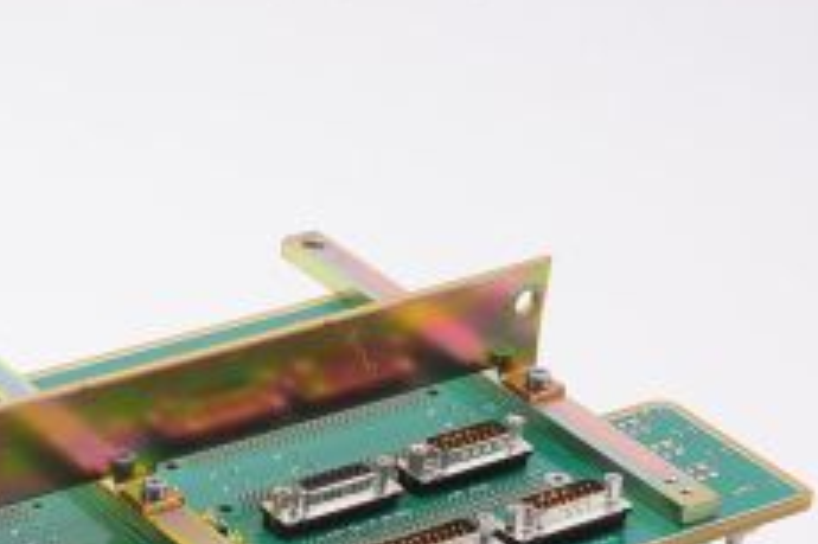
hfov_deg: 13.3
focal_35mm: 152
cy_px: 722
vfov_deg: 8.9
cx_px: -82
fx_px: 3451
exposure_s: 1/125
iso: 320
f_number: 14
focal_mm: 50
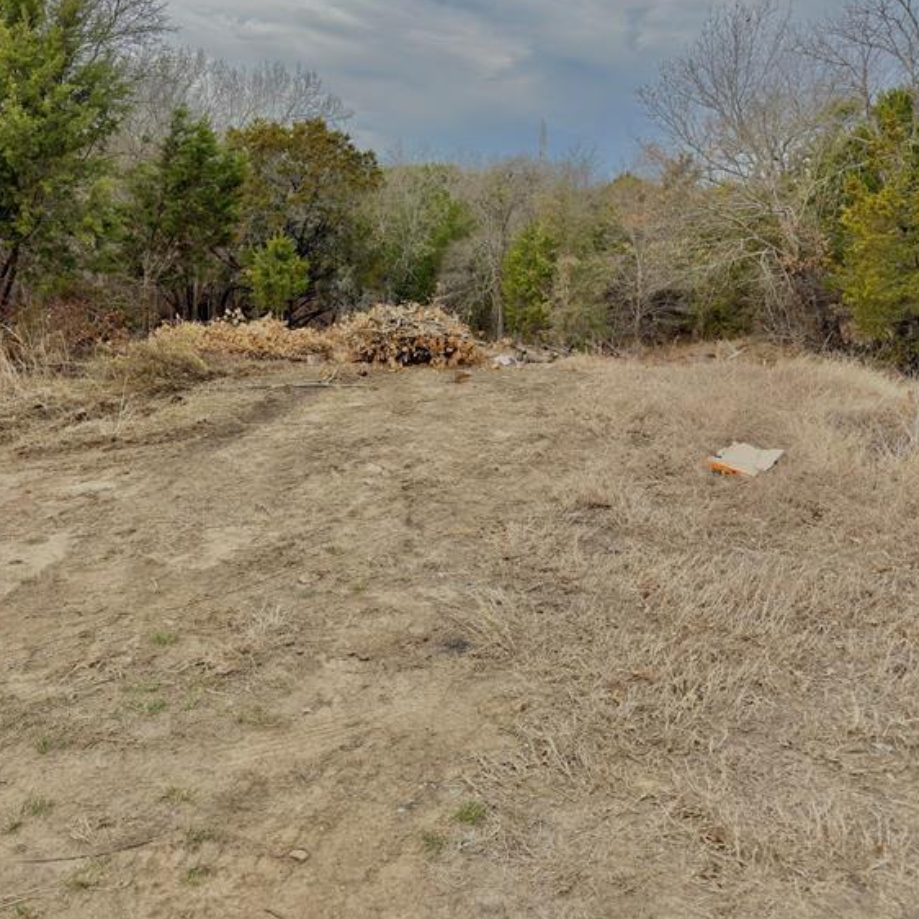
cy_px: 371
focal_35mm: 29
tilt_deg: -10.3
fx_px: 871
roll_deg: +0.4
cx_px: 450
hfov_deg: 55.6
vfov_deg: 55.2
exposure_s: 1/2105
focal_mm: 6.76
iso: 64
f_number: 1.78
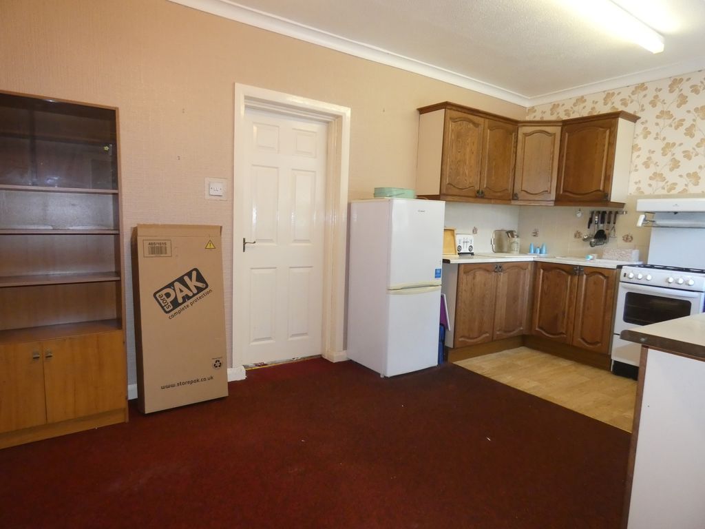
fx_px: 407
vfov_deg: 66.0
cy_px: 264
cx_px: 352
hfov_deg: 81.7
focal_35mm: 20
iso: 640
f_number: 2.8
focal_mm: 3.6
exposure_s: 1/60
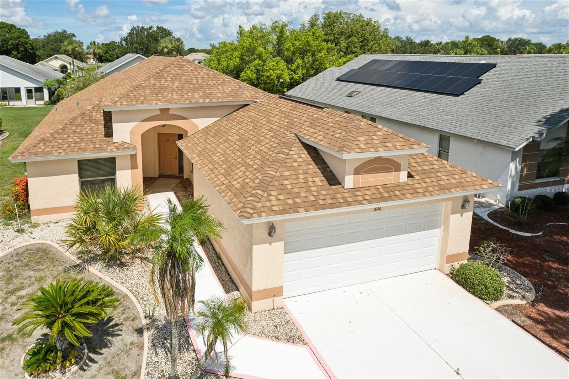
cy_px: 190
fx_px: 348
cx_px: 284
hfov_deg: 78.6
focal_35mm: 22
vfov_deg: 57.2
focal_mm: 8.4
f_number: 2.8
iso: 140
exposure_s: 1/6400
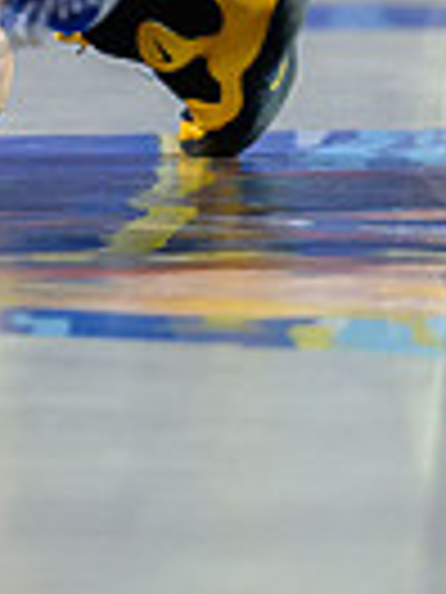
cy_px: -338
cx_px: -1145
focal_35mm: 767
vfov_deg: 2.6
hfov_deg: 1.9
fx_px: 13176
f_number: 2.8
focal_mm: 110
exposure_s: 1/800
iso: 5000
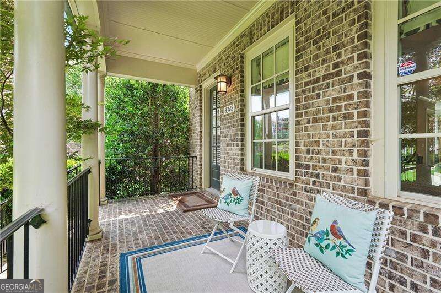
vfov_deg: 73.6
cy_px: 146
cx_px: 220
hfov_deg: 96.8
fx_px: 196
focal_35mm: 16
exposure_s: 1/100
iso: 800
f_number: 8
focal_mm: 16
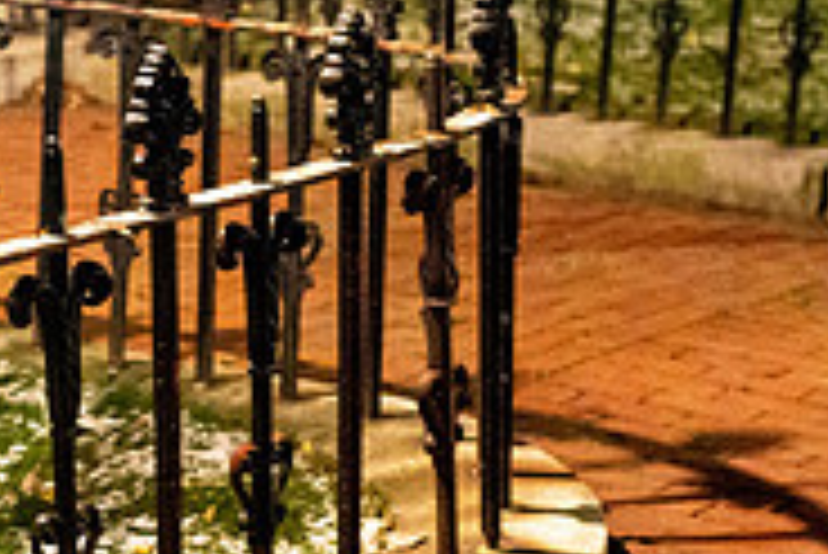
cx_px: 82
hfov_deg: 16.5
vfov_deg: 11.0
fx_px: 2808
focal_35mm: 122
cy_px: 727
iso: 3200
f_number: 2.8
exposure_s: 1/20
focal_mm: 35
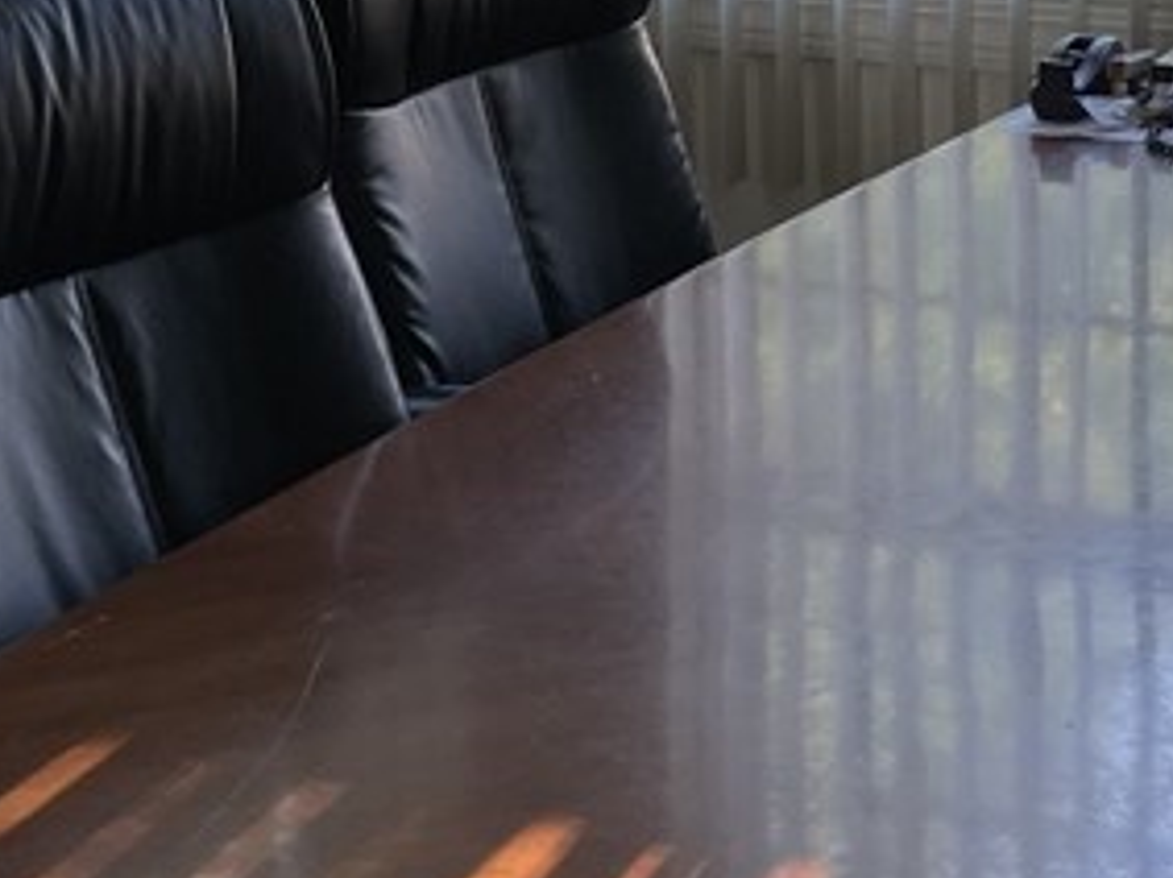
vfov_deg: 15.1
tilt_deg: -7.5
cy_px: -232
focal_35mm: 94
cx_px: 995
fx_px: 3184
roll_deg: +1.4
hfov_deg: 20.6
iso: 40
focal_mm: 4.2
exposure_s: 1/121
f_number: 1.6
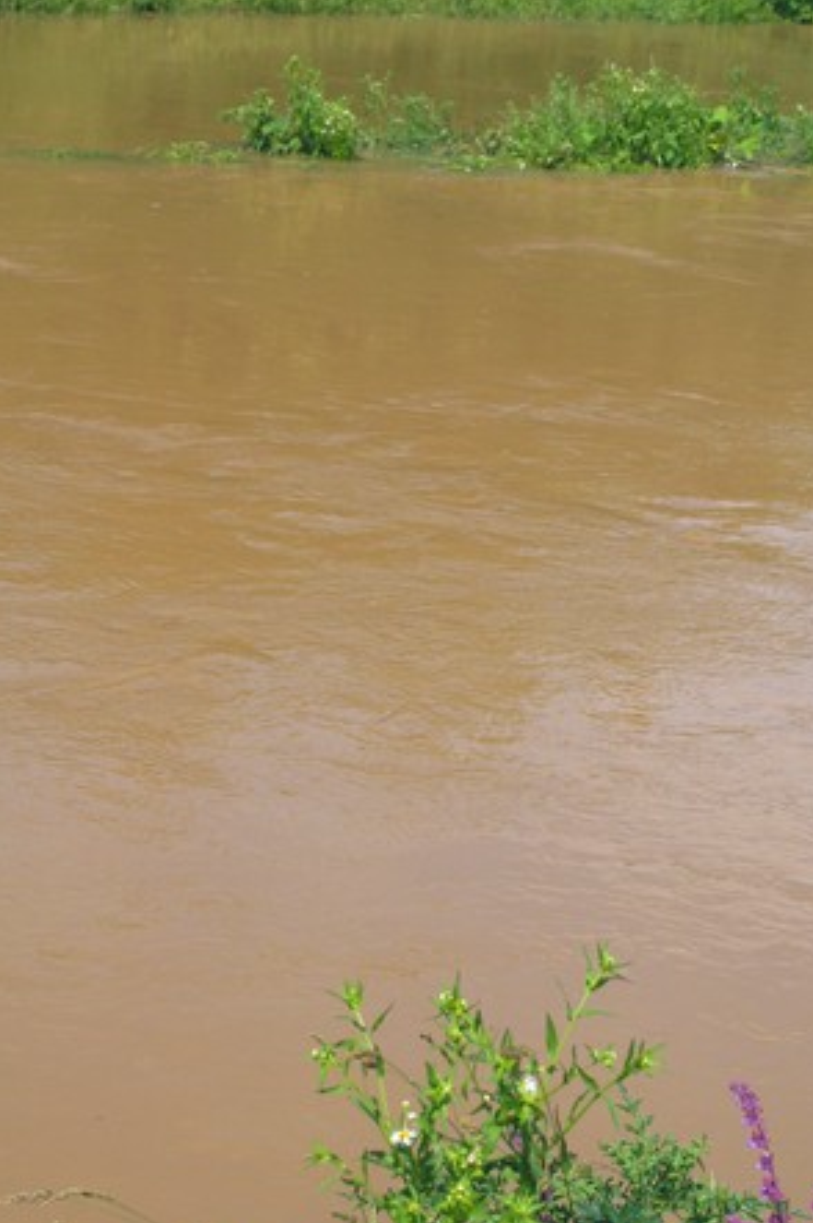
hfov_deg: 14.0
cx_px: 534
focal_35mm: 98
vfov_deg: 20.9
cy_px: 556
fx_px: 3315
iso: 200
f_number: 8
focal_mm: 45
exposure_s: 1/500
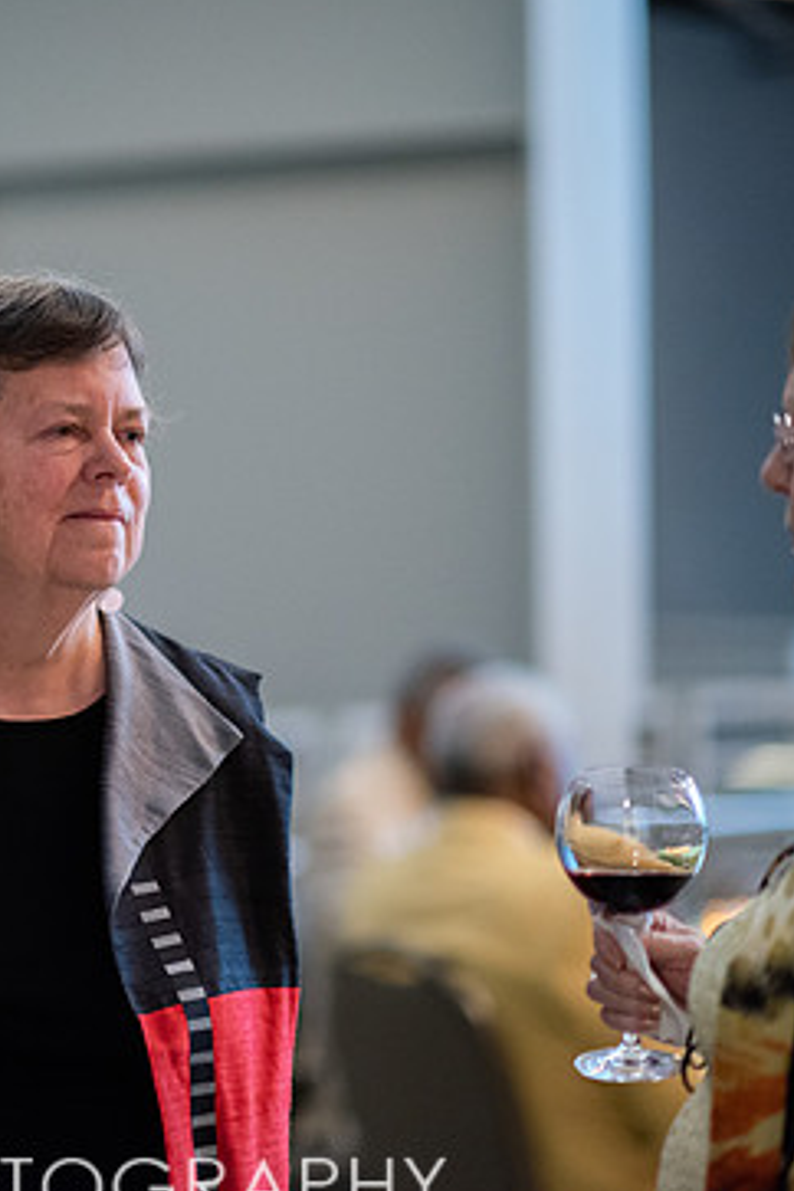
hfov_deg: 10.0
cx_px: -7
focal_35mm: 136
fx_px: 4499
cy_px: 615
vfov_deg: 15.1
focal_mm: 85
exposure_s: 1/200
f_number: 1.4
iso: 1250
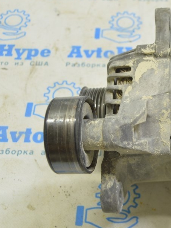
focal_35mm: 66
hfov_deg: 22.0
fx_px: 433
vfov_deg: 29.5
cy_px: 113
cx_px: 139
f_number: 5.6
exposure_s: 1/20
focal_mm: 27
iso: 400
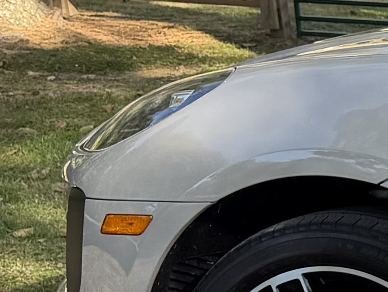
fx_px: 1805
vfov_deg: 9.2
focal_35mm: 161
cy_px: 155
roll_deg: +3.2
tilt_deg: -9.1
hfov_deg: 9.9
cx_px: 1091
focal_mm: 6.76
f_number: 1.78
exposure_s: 1/822
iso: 80
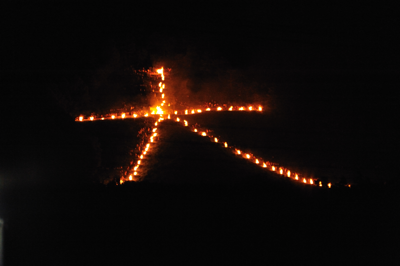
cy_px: 133
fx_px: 4442
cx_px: 200
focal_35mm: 400
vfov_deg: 3.4
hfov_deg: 5.2
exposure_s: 1/60
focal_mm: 400
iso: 6400
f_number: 5.6
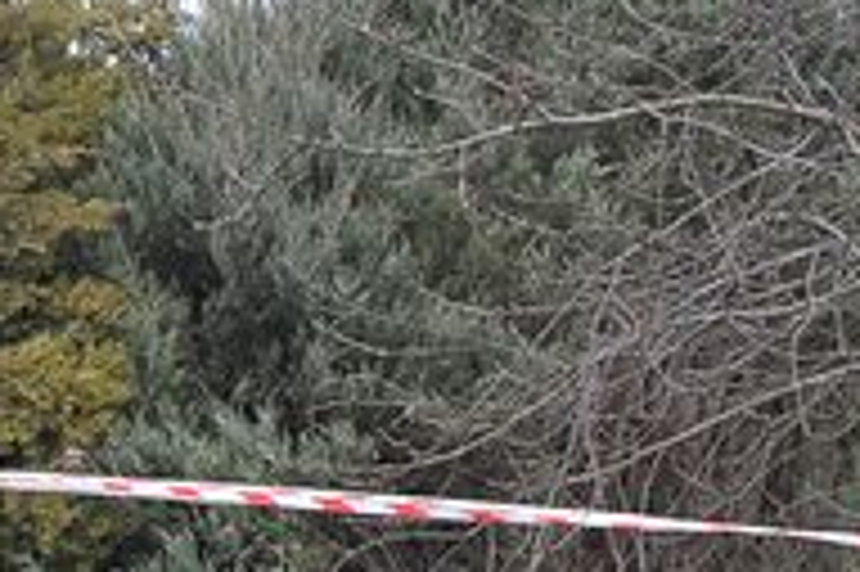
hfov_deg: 10.7
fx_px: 4302
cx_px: 1535
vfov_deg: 7.2
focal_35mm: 180
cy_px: 1245
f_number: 9
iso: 500
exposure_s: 1/320
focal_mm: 27
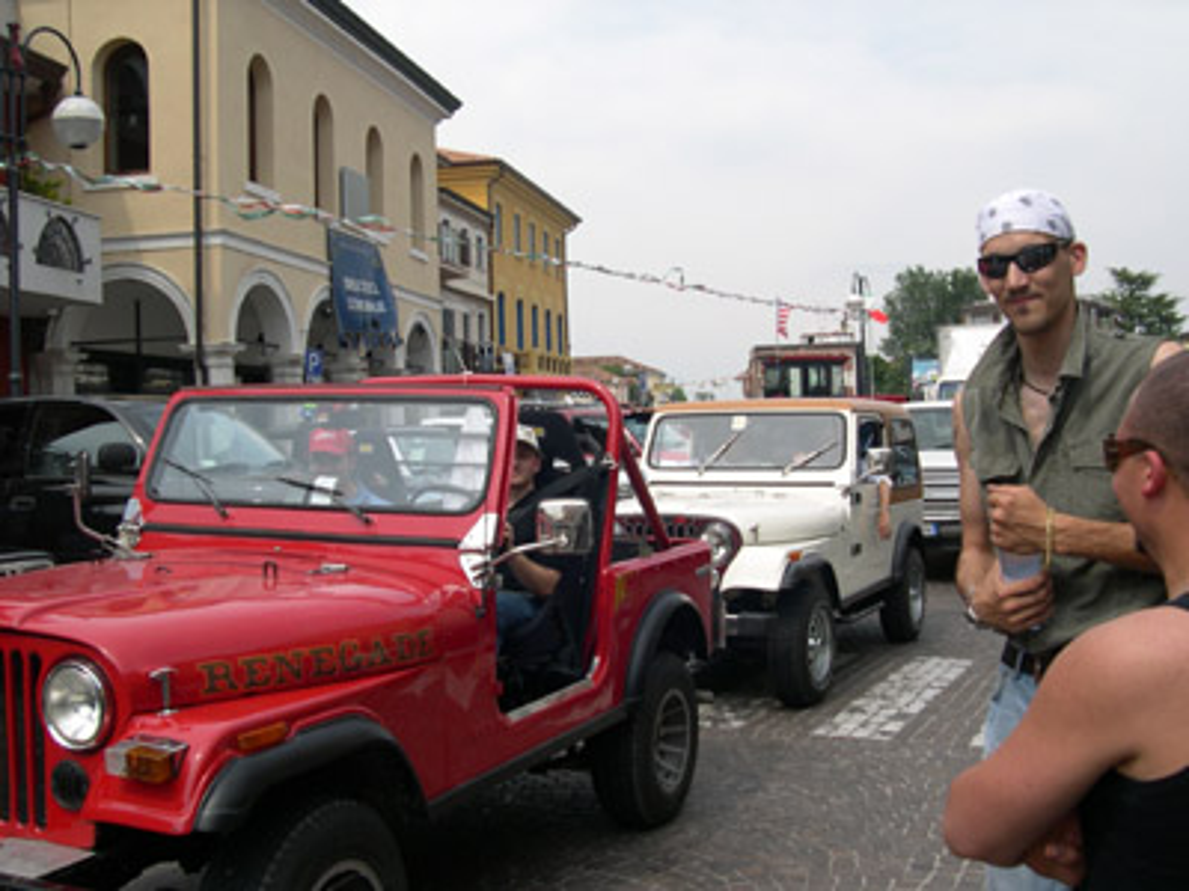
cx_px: 594
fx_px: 1305
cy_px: 446
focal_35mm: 38
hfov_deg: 49.0
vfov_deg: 37.7
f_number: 7.6
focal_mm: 8
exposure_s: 1/138
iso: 100
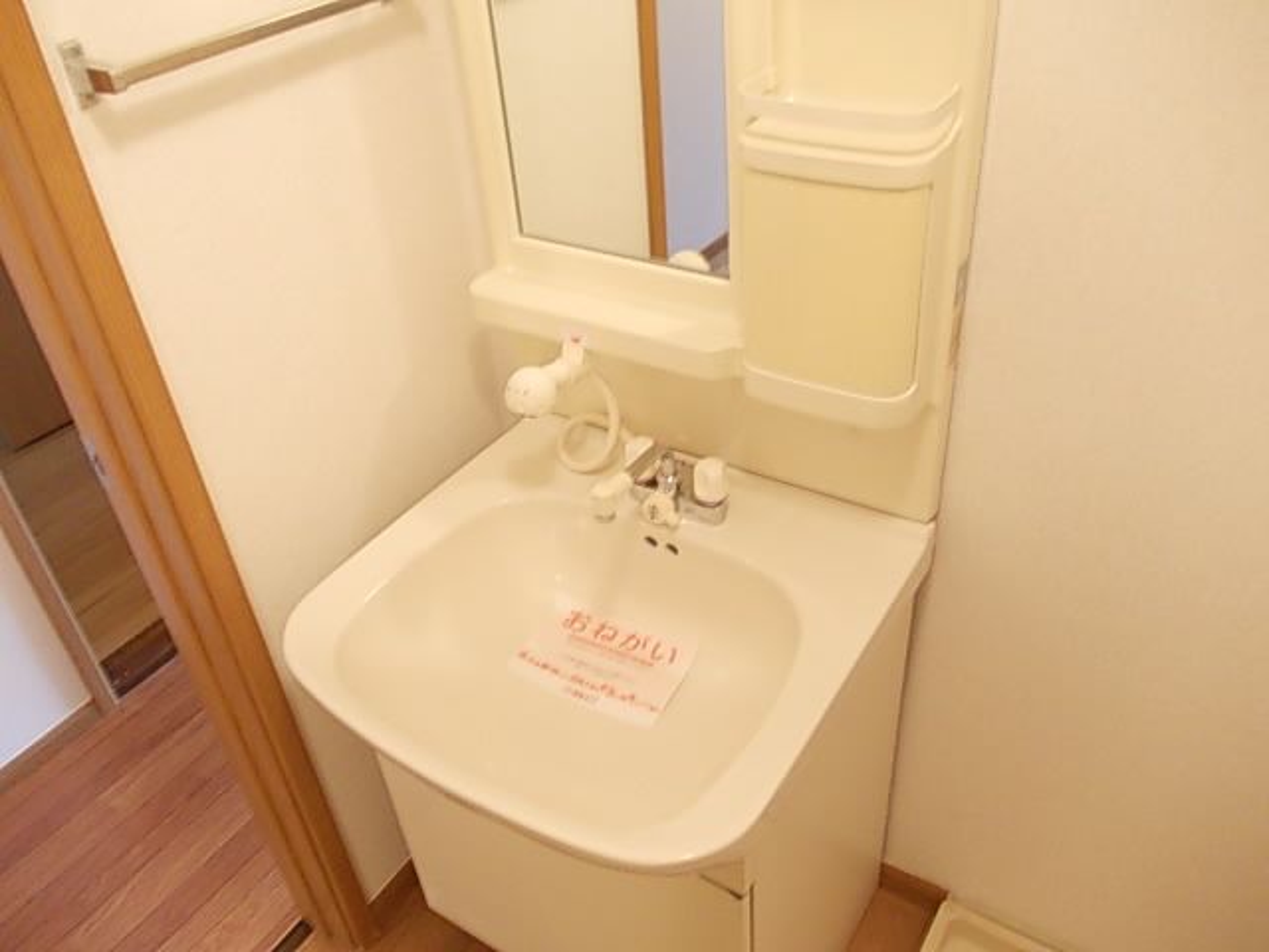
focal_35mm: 28
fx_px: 1026
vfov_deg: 49.7
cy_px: 476
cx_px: 634
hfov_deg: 63.4
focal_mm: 4
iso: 200
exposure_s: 1/10
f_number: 2.7
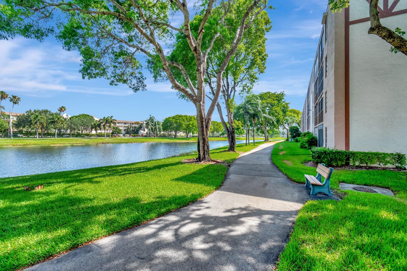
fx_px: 170
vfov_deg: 77.3
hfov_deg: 100.4
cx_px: 204
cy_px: 136
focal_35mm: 15
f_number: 8
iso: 1100
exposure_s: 1/640
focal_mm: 10
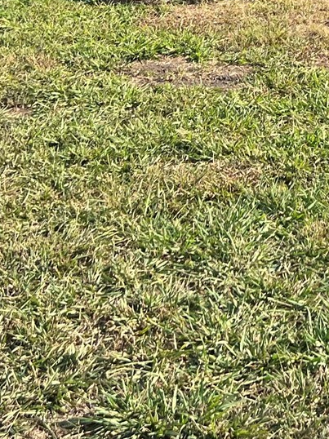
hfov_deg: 14.5
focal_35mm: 99
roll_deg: -1.0
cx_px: 385
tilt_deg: -3.8
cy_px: -175
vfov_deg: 18.1
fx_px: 1256
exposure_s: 1/2404
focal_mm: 5.7
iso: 50
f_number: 1.5
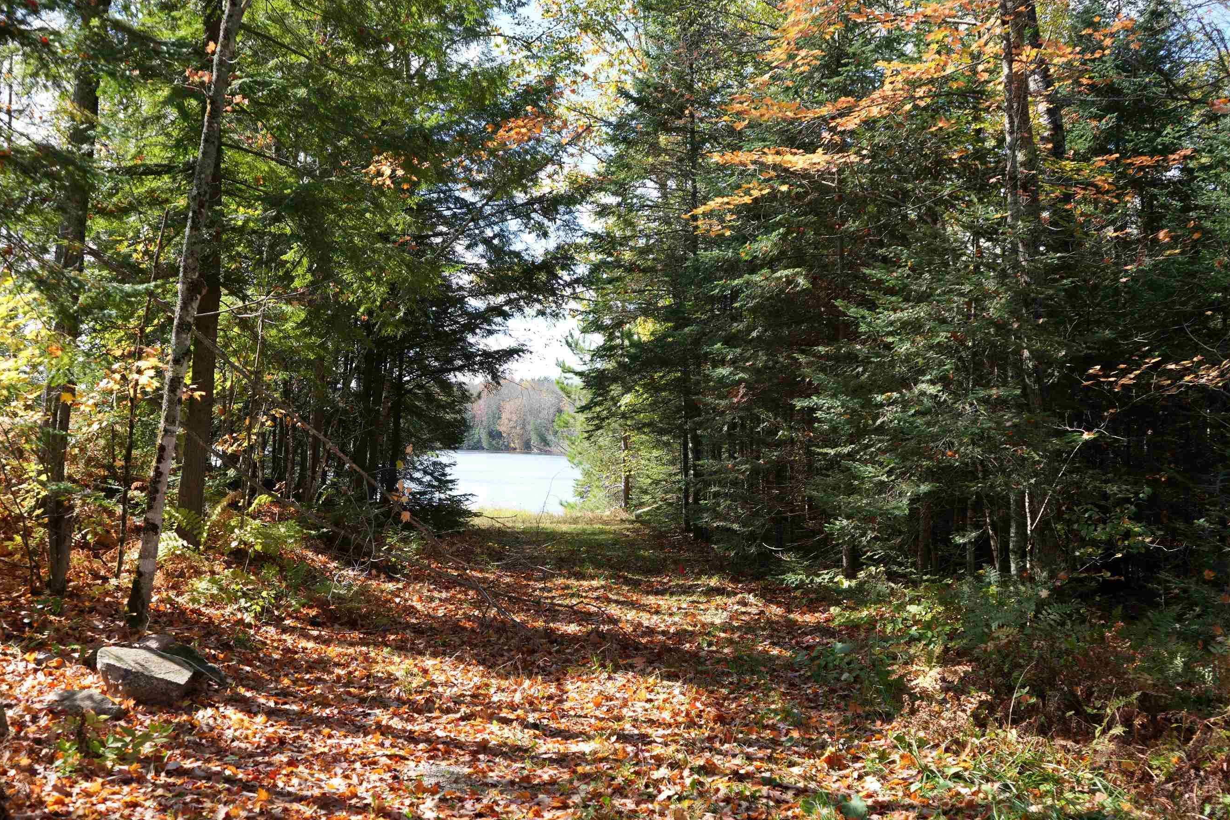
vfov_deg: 37.8
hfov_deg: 54.3
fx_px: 1196
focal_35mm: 35
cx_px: 551
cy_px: 453
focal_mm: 31
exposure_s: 1/200
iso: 100
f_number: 4.5
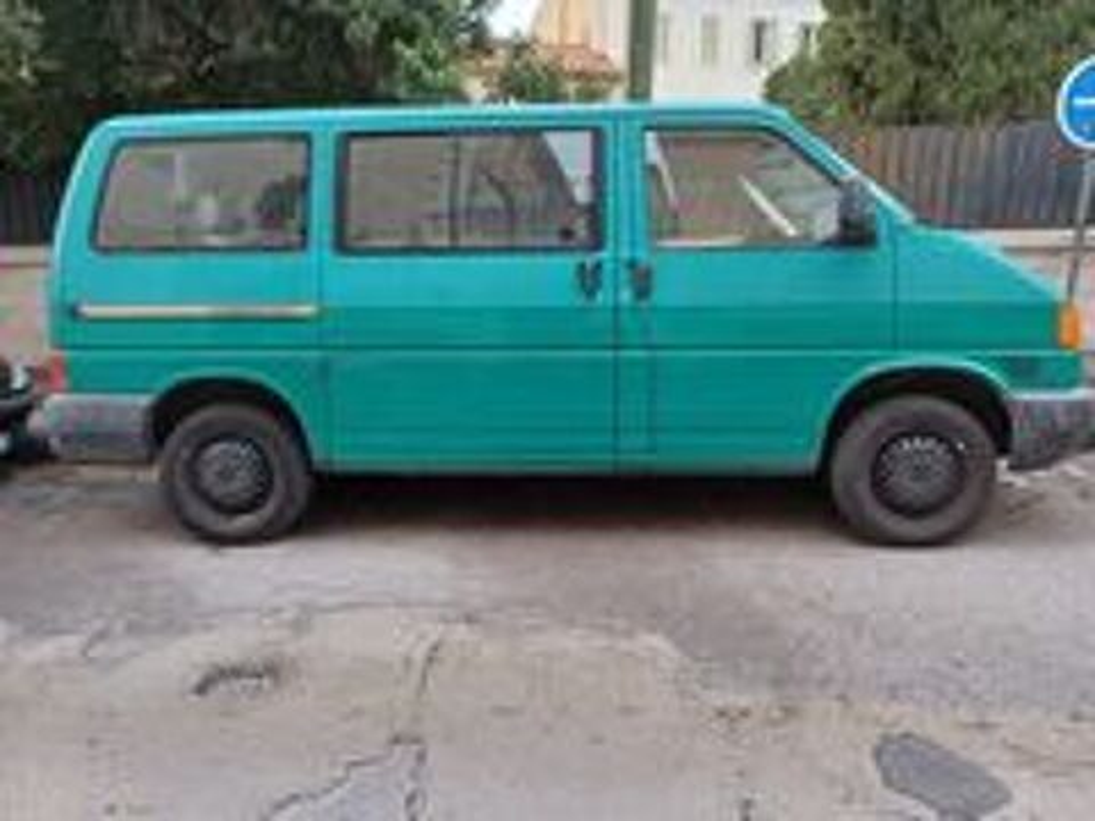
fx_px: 791
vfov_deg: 54.9
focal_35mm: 25
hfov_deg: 69.4
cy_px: 410
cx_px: 548
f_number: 1.8
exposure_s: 1/100
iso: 64
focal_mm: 4.65
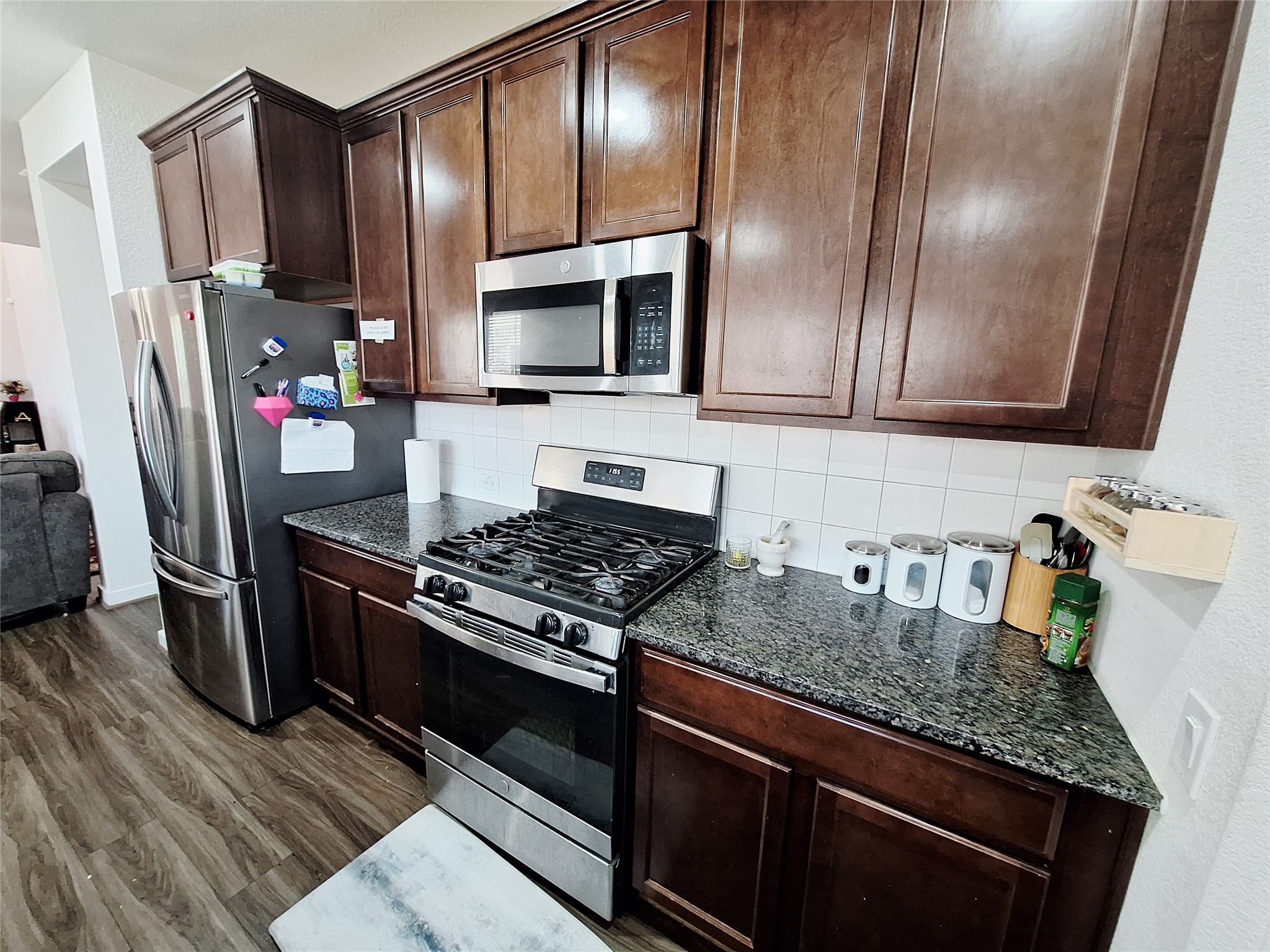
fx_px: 477
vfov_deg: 89.9
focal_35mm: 13
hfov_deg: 106.2
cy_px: 476
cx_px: 635
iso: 200
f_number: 2.2
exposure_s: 1/40
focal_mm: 1.74
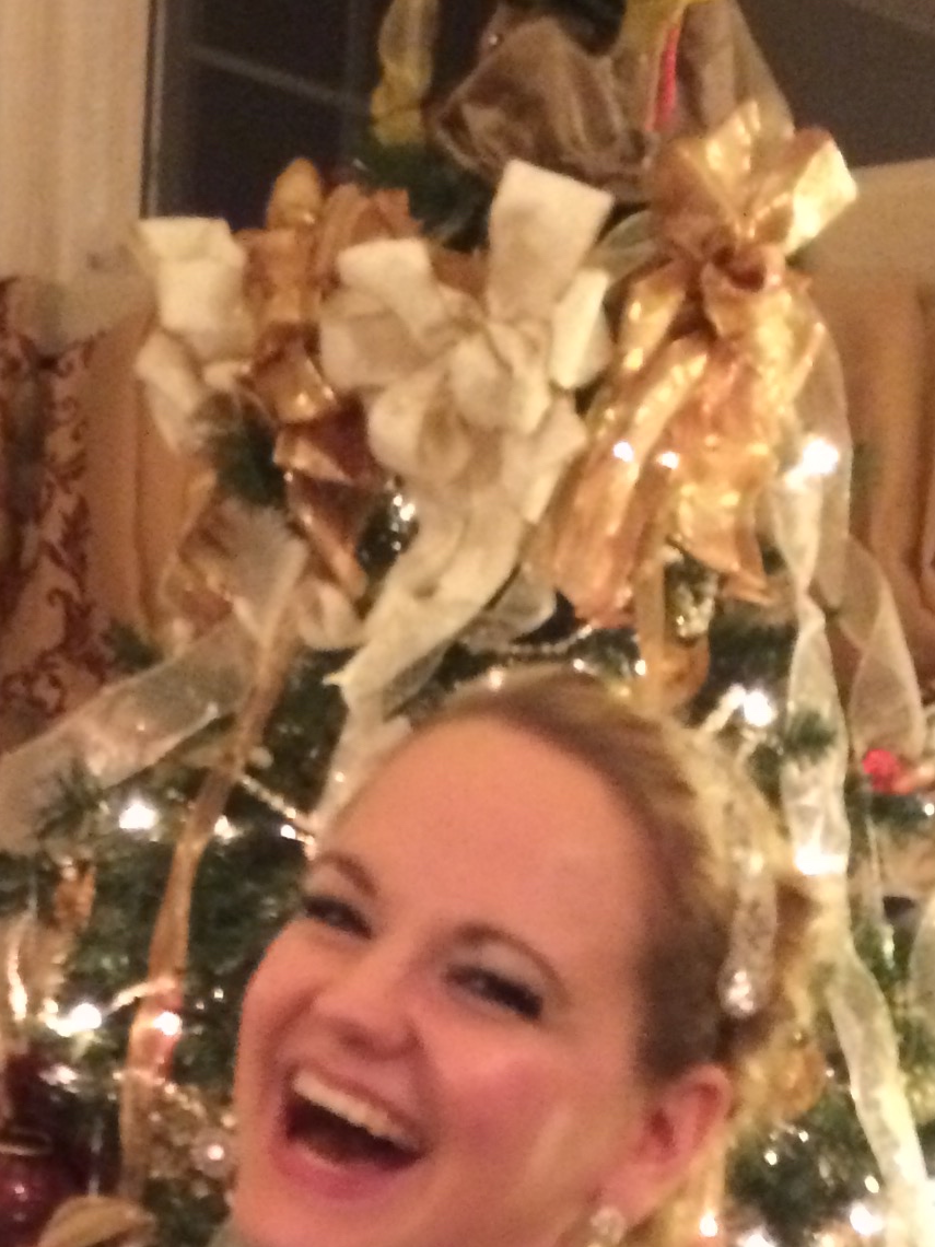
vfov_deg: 21.5
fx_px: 2989
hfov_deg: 17.6
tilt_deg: -15.4
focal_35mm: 83
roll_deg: -1.4
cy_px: 1592
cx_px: 147
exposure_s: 1/15
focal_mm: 4.15
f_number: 2.2
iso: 500
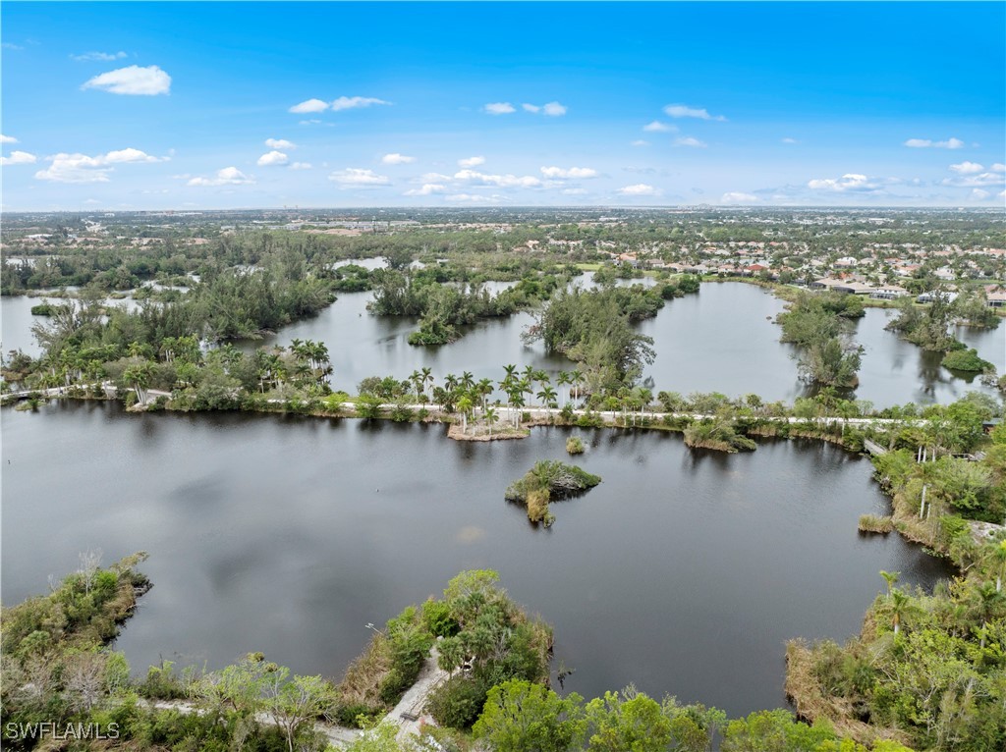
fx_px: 697
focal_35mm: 24
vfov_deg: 56.7
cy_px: 376
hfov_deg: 71.6
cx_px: 503
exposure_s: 1/640
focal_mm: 12.29
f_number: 2.8
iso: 150
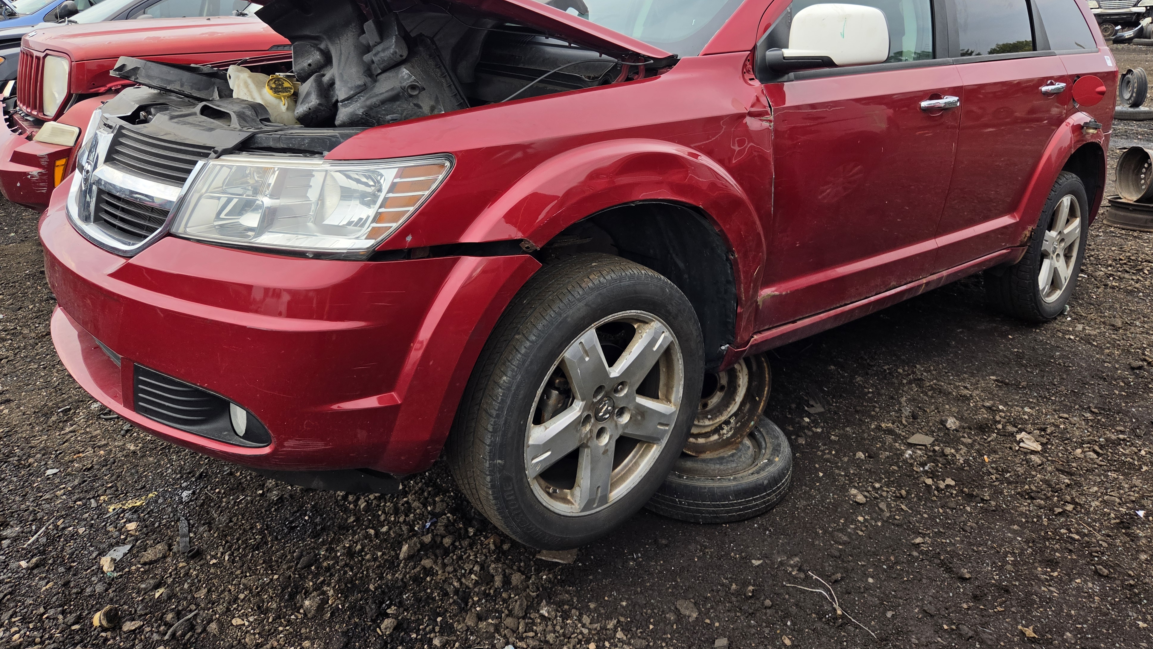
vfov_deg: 43.7
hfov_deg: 71.9
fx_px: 795
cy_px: 208
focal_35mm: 26
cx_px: 583
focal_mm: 5.4
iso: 80
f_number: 1.8
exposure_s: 1/1361
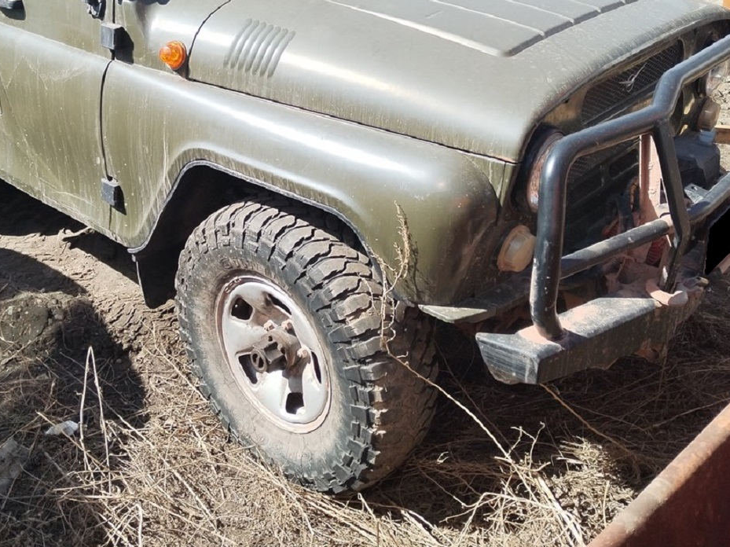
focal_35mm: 42
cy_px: 109
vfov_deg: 33.3
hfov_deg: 44.3
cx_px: 259
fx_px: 885
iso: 100
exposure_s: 1/842
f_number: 1.8
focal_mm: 4.75
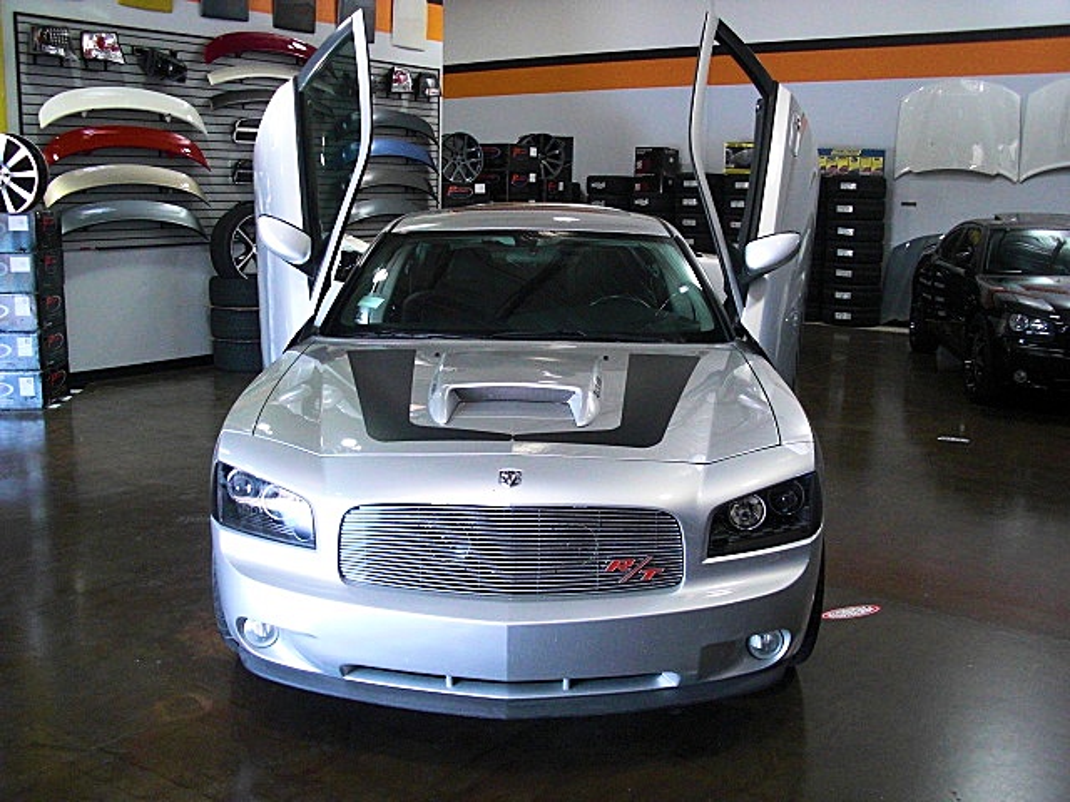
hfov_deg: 51.4
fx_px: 1113
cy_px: 401
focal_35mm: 36
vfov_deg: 39.7
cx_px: 535
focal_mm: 6.3
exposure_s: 1/125
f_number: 2.8
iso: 400
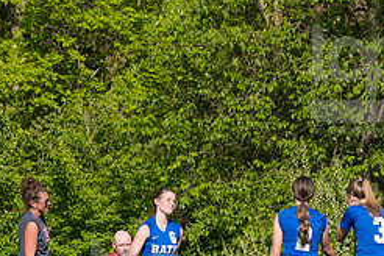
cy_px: 295
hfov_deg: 2.9
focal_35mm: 708
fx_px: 7551
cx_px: 137
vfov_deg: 1.9
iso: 250
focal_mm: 200
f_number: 5.6
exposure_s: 1/1600
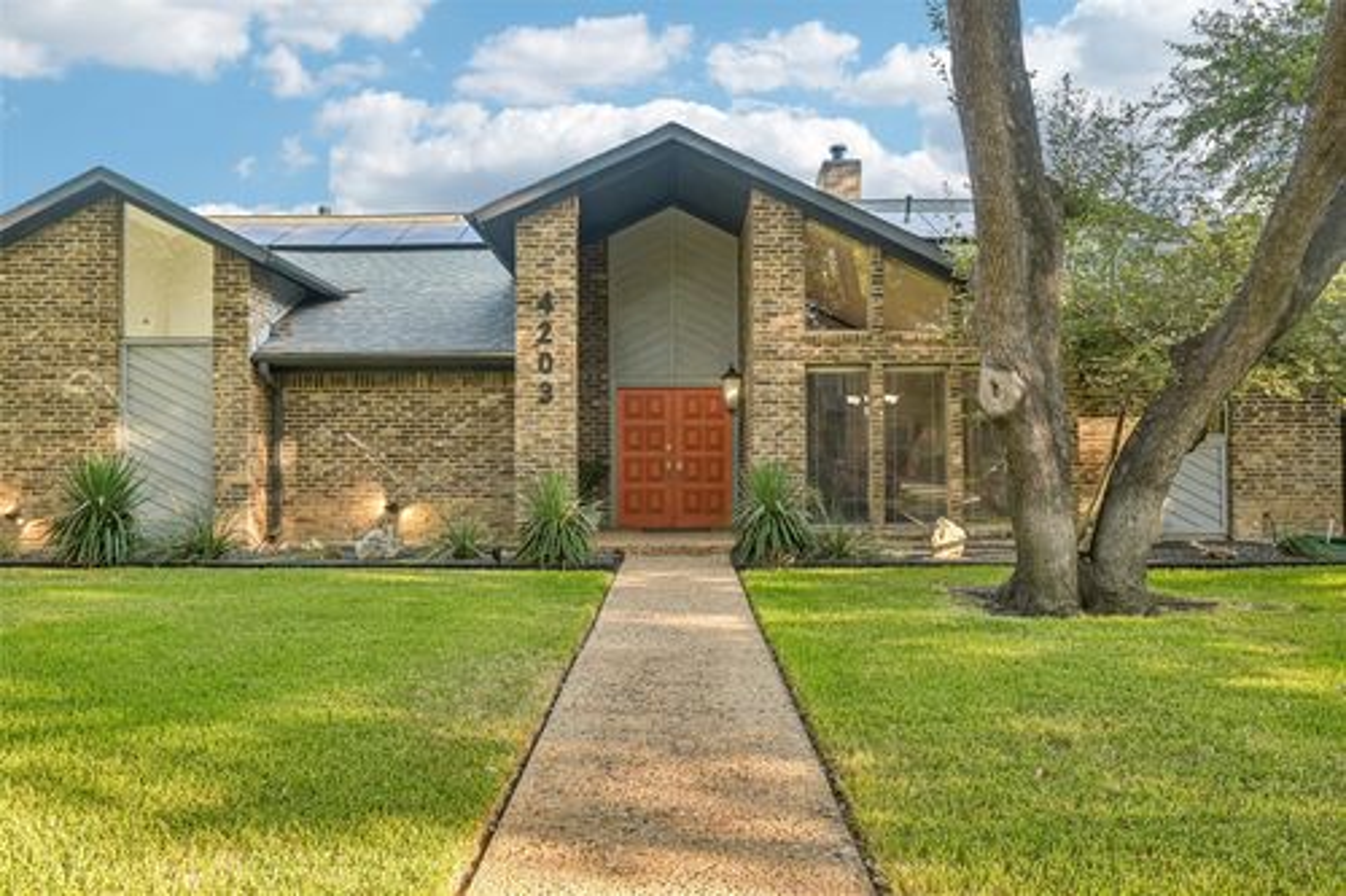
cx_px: 673
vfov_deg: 50.4
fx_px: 953
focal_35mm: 26
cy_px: 448
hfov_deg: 70.5
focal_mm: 25.5
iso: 400
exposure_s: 1/125
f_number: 8
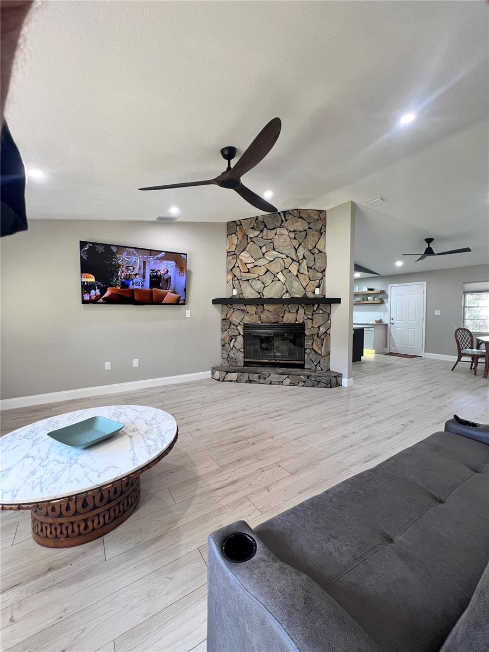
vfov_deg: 106.2
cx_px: 244
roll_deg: +0.3
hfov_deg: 89.9
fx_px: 245
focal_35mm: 13
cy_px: 326
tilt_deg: -3.2
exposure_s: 1/60
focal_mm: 1.57
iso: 160
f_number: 1.8
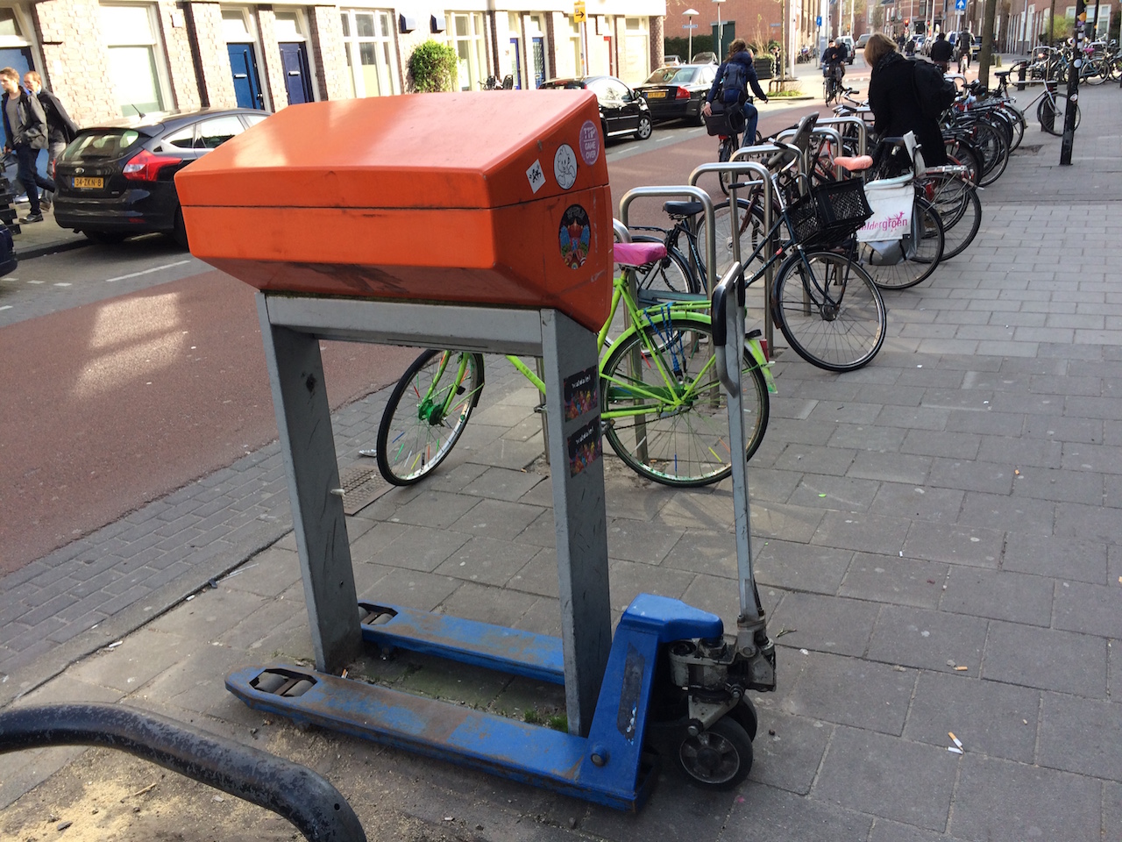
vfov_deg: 48.2
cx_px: 561
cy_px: 421
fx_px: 940
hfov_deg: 61.7
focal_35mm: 29
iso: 32
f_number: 2.2
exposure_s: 1/236
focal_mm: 4.15
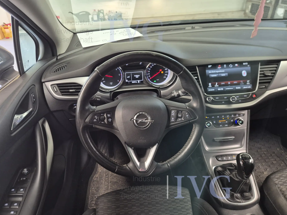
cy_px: 109
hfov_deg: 71.6
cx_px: 142
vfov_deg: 56.8
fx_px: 199
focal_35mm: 24
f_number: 1.8
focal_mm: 5.4
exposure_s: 1/100
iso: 640
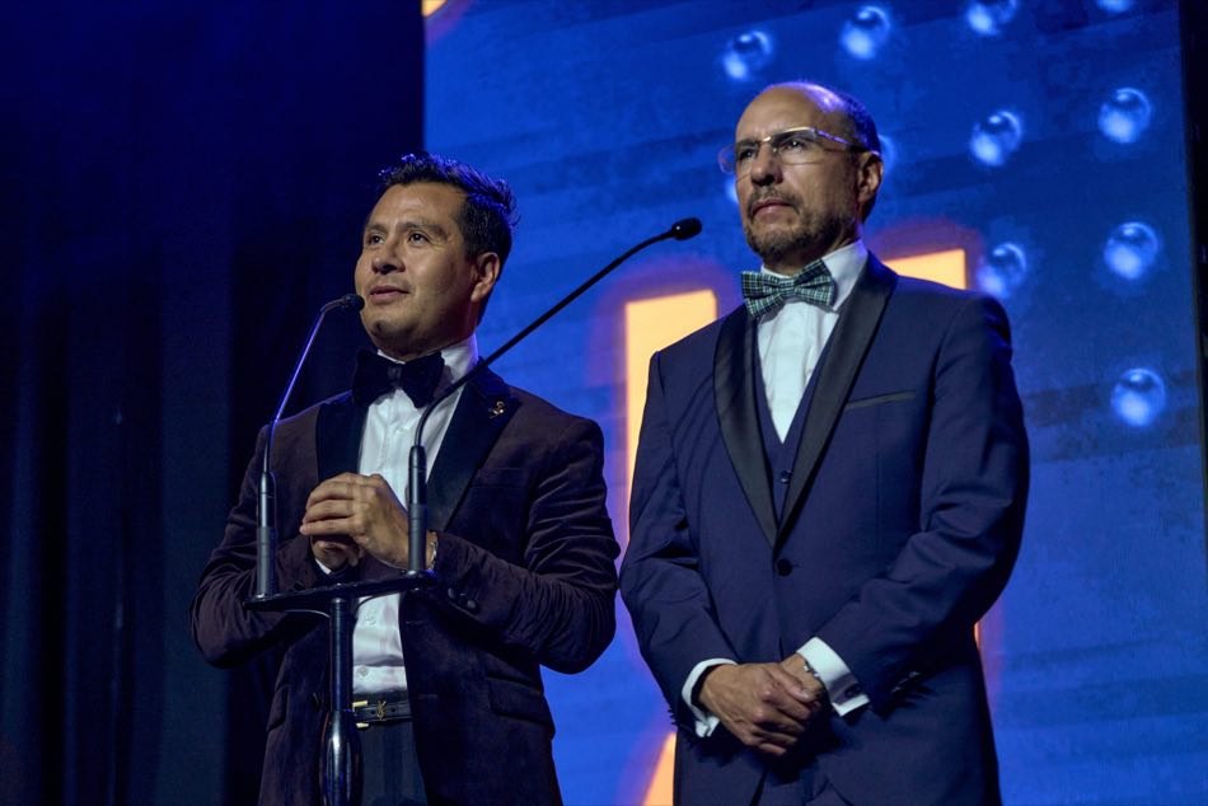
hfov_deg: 19.3
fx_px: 3558
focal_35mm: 106
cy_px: 403
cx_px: 604
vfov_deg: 12.9
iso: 1000
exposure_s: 1/250
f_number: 5
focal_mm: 106
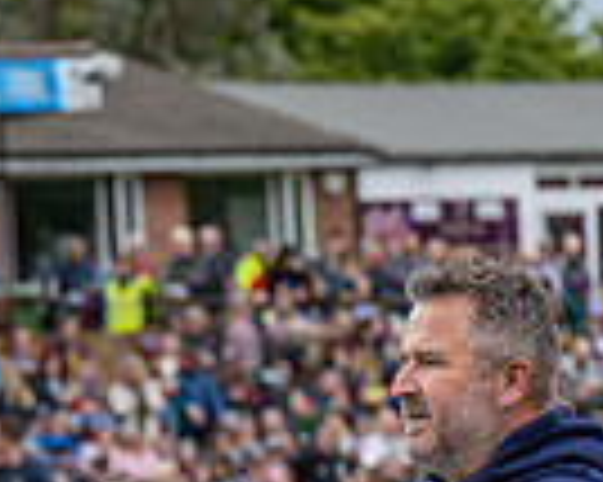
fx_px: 7080
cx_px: 40
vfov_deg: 3.9
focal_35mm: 397
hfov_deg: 4.9
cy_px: 787
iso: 125
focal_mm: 70
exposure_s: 1/1250
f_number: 2.8
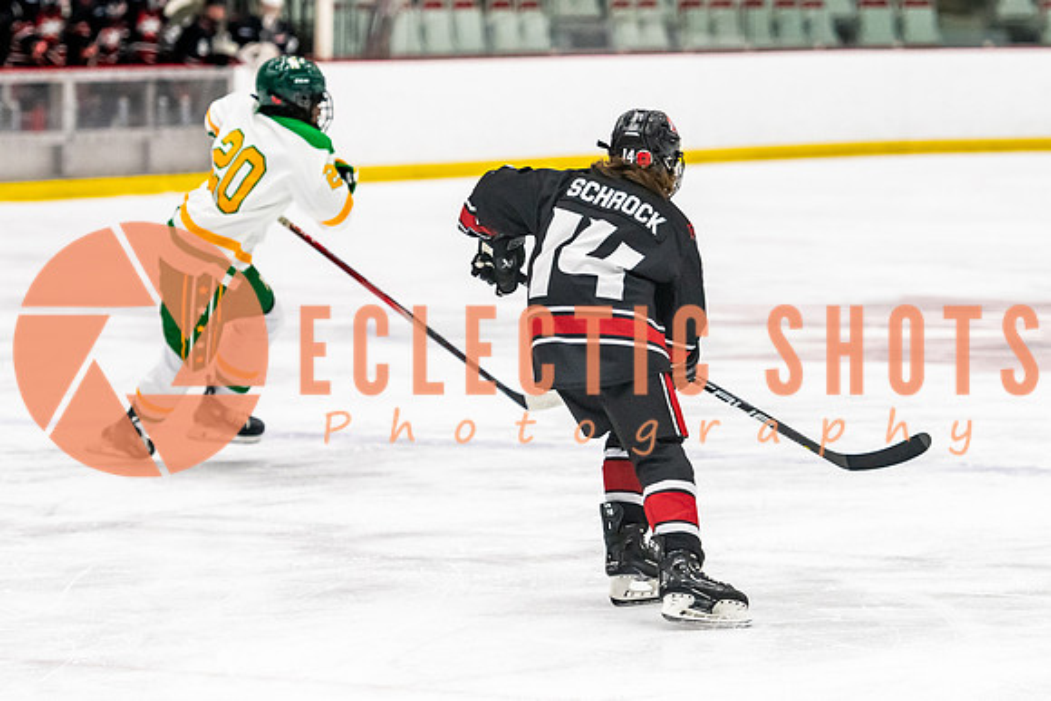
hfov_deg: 10.5
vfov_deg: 7.0
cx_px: 630
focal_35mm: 196
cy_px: 299
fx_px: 5729
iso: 3200
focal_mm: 125
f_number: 2.8
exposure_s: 1/640
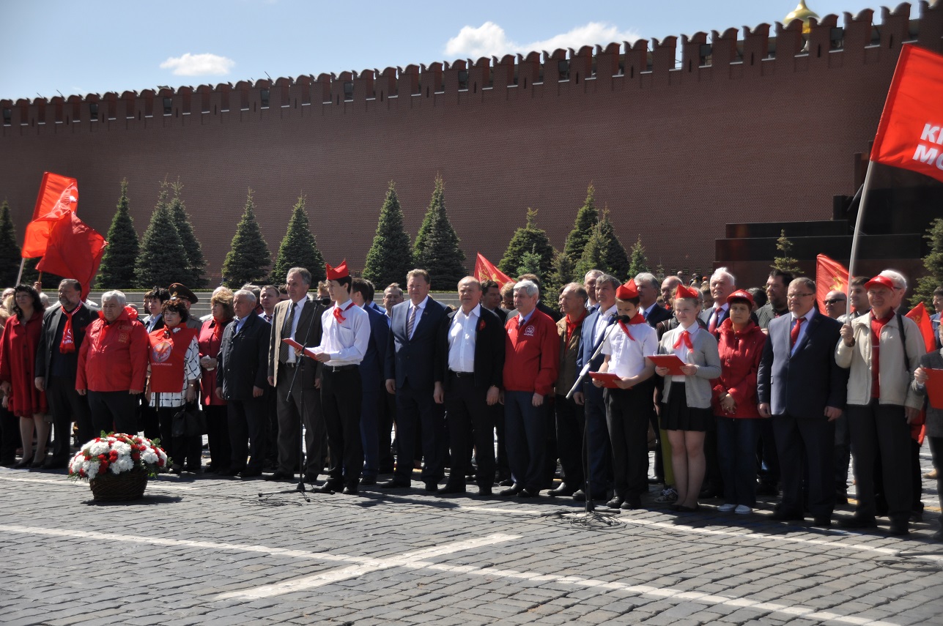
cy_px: 313
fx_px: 1491
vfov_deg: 23.7
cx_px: 472
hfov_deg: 35.1
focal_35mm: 57
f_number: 4.2
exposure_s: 1/1000
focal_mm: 38
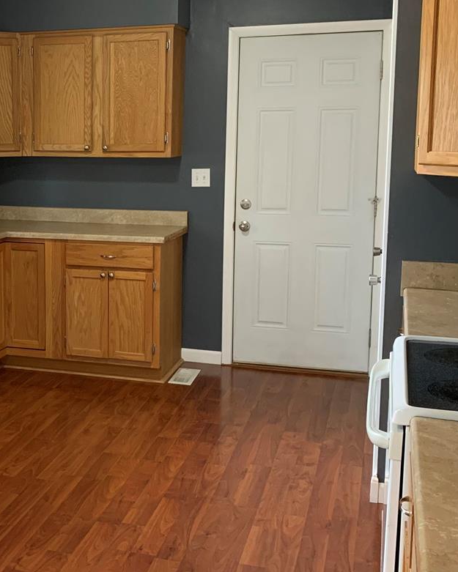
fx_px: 881
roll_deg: +0.8
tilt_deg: -10.9
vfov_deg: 36.0
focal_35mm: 52
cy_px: 263
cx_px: 56
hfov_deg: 28.2
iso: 250
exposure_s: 1/60
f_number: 1.8
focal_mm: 4.25
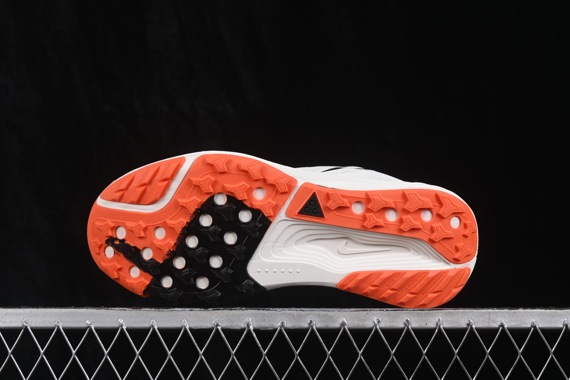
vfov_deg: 18.2
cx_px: 285
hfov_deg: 27.0
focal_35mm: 75
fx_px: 1187
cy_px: 190
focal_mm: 50
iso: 160
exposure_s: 1/80
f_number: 8
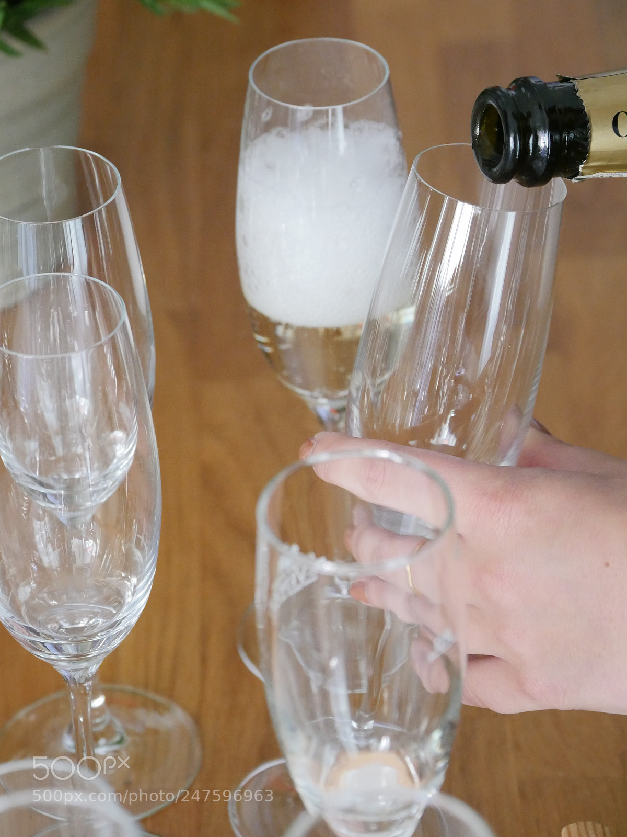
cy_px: 418
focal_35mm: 150
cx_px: 314
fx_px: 3623
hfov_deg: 9.9
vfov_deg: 13.2
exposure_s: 1/60
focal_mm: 75
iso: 3200
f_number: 5
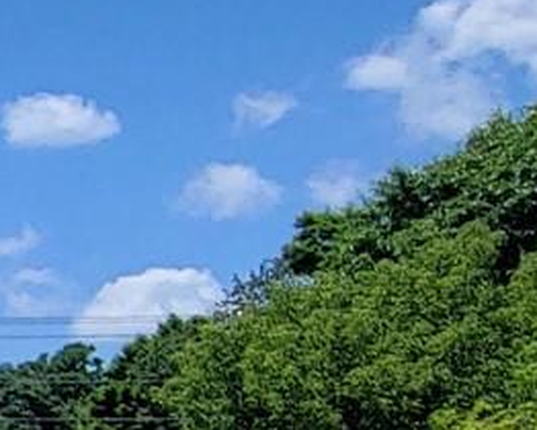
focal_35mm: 99
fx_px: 1575
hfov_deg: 12.2
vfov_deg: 15.0
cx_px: -953
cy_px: 516
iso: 50
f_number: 2.2
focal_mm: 2.2
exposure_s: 1/1946
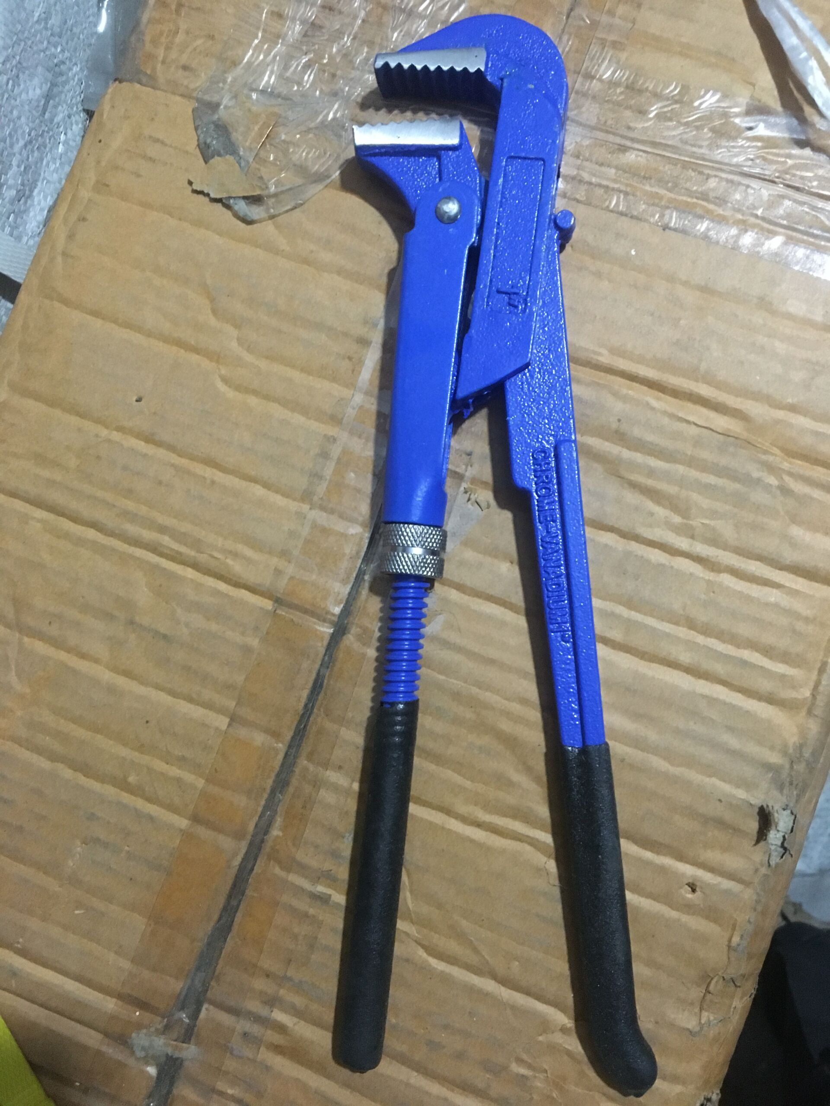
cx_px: 415
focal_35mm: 29
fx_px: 927
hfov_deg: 48.2
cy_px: 553
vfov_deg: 61.7
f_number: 2.2
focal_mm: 4.15
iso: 320
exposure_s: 1/17
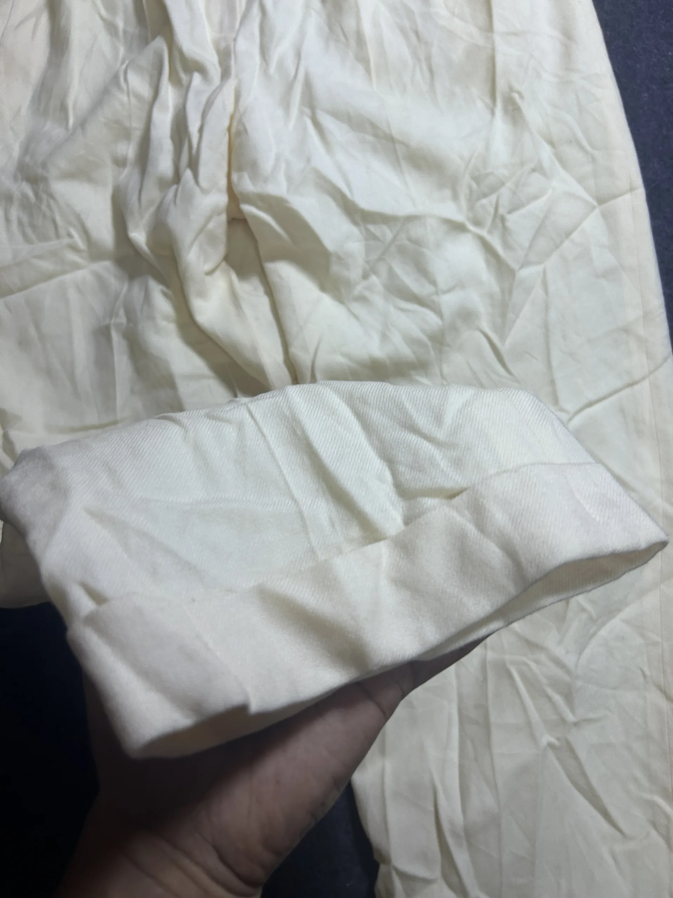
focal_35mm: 26
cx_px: 336
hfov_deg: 53.1
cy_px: 449
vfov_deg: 67.3
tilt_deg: -51.8
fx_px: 674
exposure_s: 1/100
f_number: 1.5
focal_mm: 5.7
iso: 125
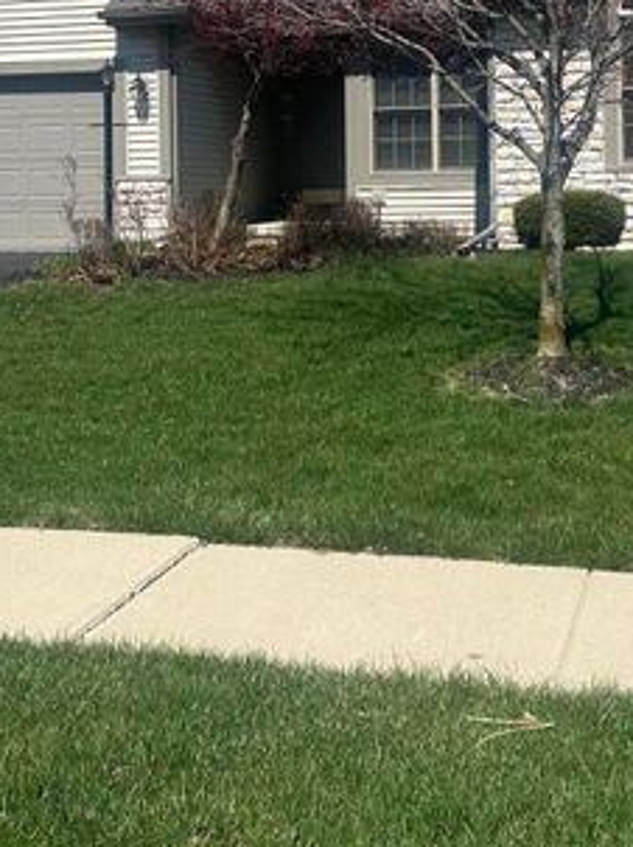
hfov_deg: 27.4
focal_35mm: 53
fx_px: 1294
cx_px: 375
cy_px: 184
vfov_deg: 35.2
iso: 80
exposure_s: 1/5000
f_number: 1.78
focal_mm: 6.86
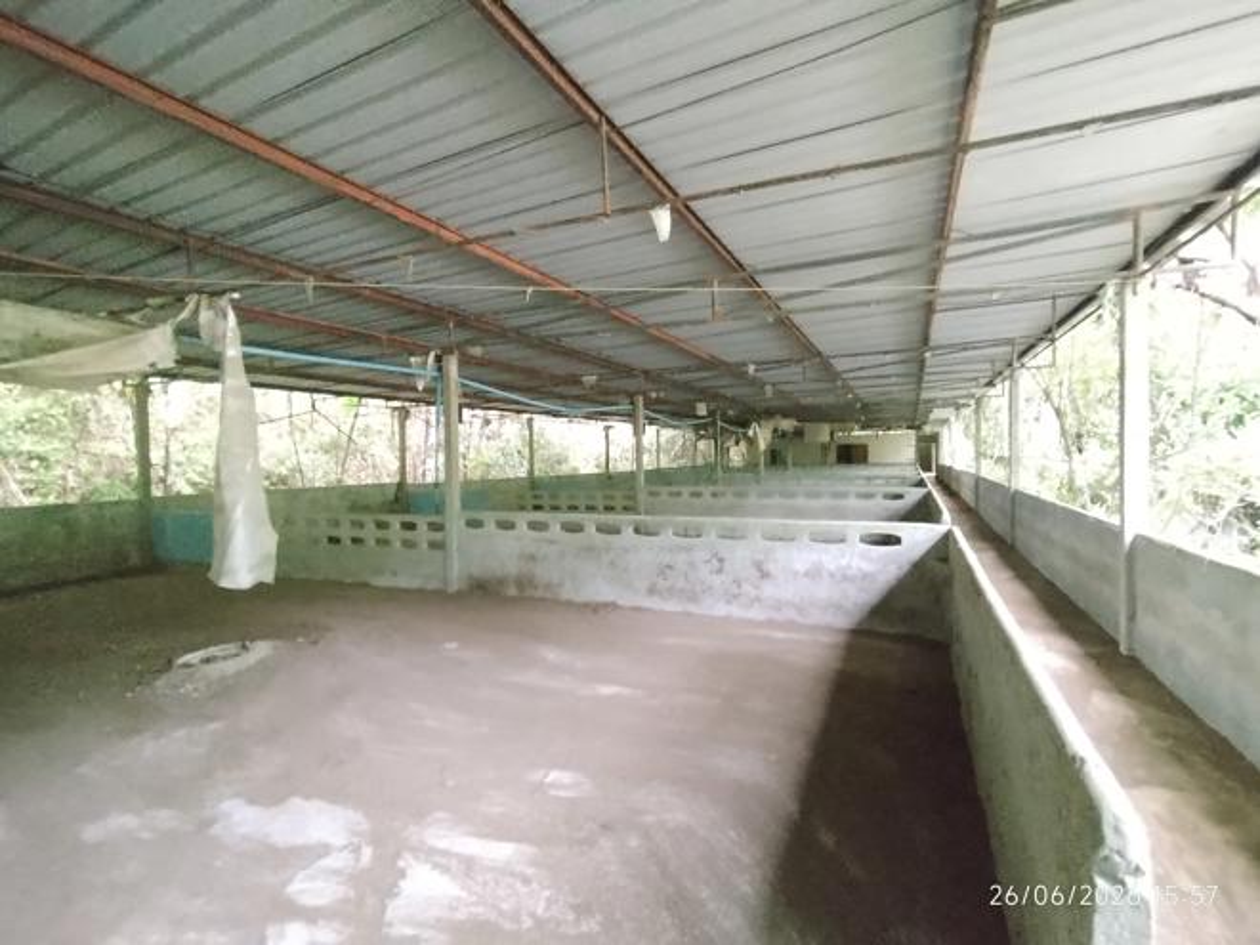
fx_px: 546
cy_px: 472
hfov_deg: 98.2
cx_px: 630
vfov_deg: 81.7
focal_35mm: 15
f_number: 2.2
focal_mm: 1.65
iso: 2000
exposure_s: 1/17
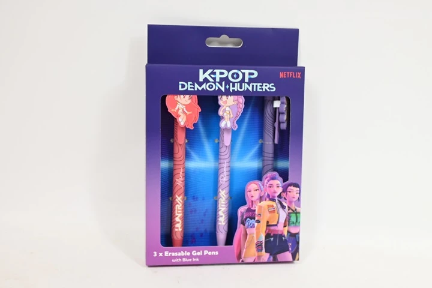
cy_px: 144
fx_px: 549
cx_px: 216
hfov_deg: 43.0
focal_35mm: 46
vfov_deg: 29.4
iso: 560
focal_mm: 30.5
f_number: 4.8
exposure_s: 1/125
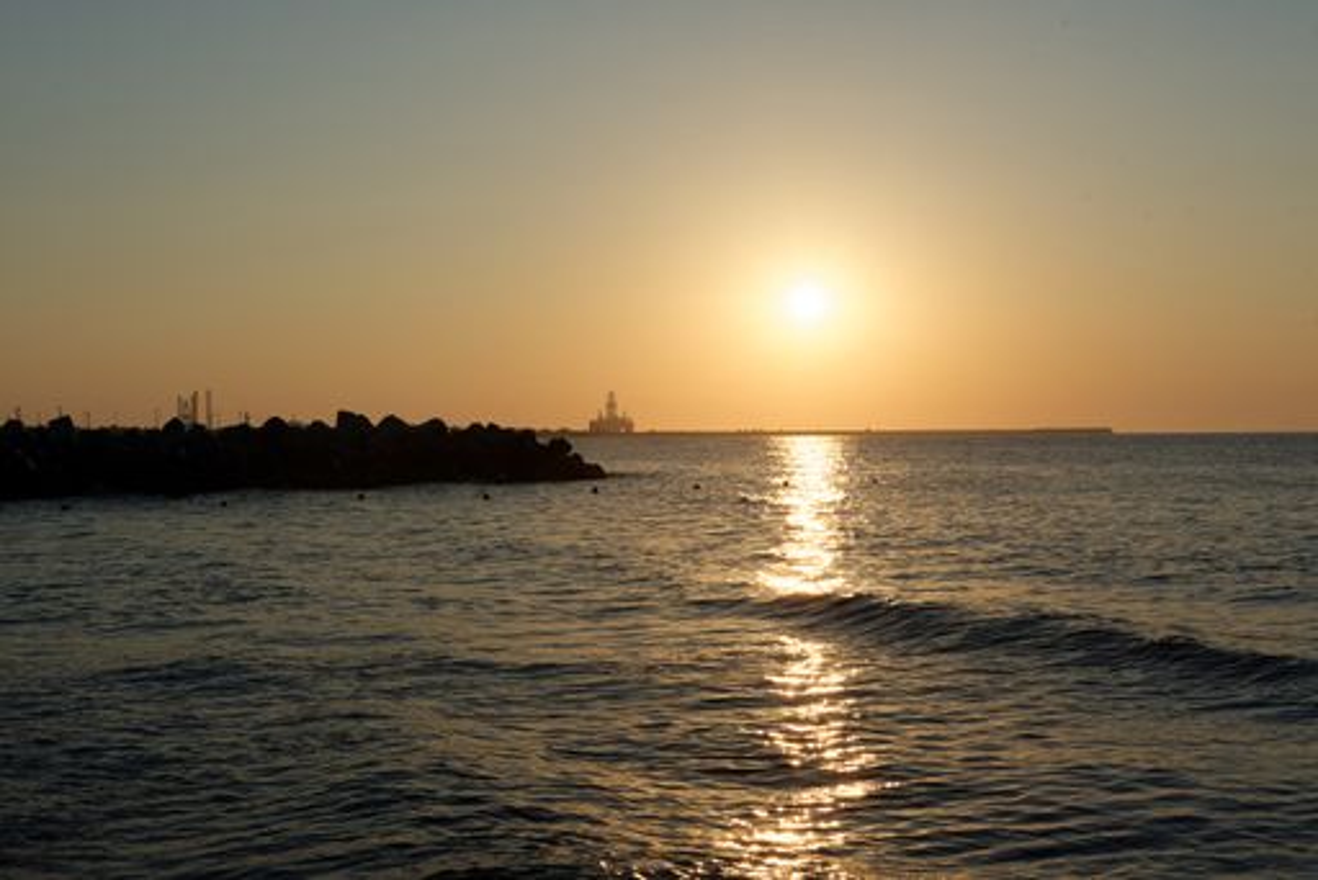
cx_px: 659
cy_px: 440
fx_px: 1832
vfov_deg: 27.0
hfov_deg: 39.6
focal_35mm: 50
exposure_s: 1/640
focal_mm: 50
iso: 200
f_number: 13
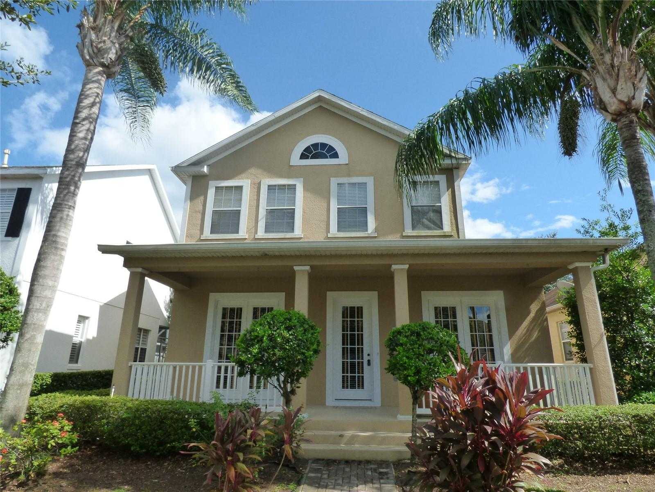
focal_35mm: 20
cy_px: 246
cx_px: 328
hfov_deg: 81.7
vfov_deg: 66.0
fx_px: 378
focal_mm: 3.58
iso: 200
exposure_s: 1/800
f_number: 4.5
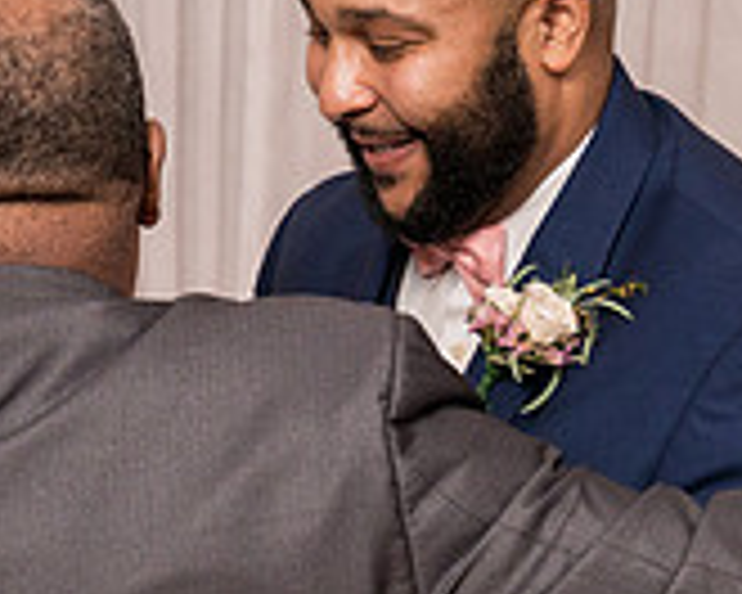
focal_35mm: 255
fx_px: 5600
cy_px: 353
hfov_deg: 7.6
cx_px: 364
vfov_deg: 6.1
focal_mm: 65
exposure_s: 1/200
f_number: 4
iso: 2000
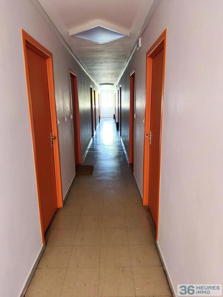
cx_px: 112
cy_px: 148
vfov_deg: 73.9
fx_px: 198
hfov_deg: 58.9
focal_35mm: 23
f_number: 1.65
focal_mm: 6.18
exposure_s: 1/50
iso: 400
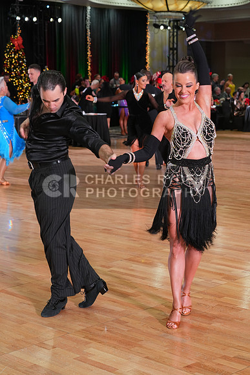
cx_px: 125
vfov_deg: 28.8
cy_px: 188
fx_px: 729
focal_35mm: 70
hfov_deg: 19.5
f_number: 5.6
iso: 800
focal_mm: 70
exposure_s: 1/60
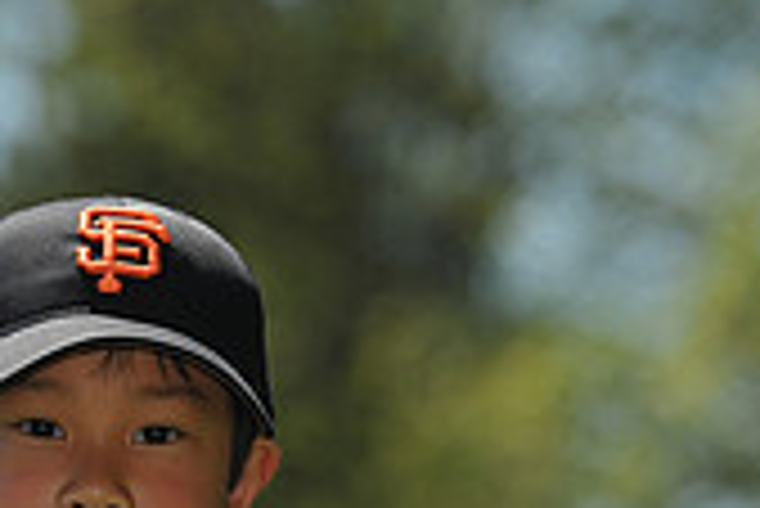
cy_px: 701
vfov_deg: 3.3
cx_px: 45
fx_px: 8684
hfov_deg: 5.0
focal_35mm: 411
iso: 200
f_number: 4
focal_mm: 120
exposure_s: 1/2000
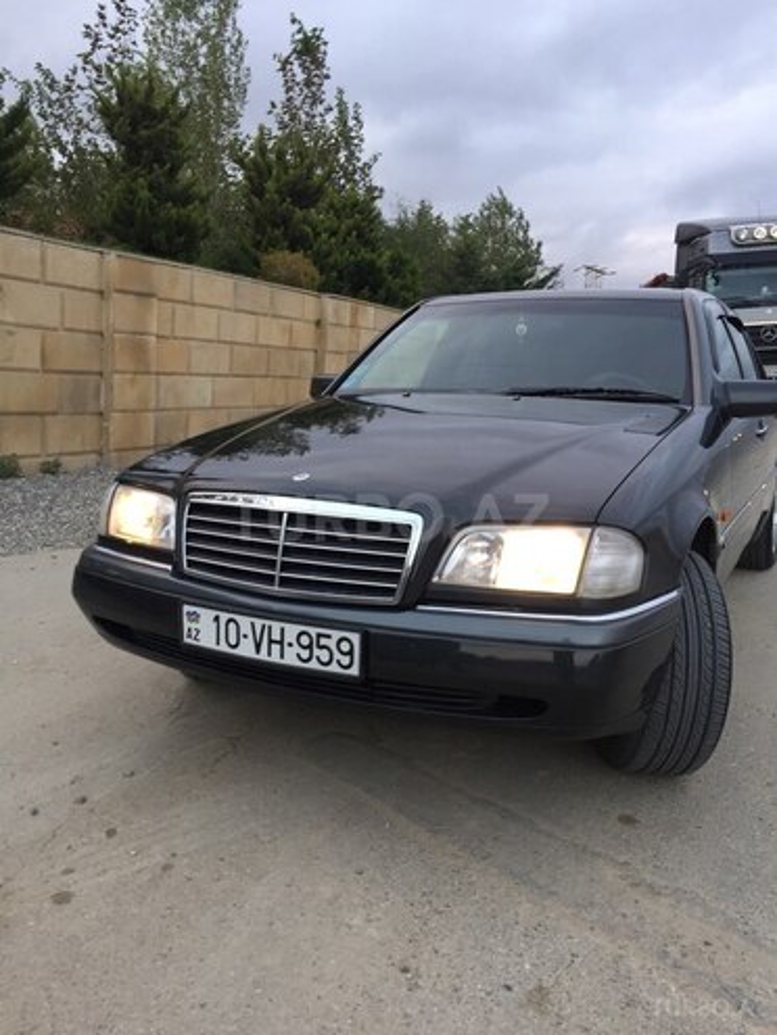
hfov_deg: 48.2
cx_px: 388
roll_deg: -2.2
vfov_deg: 61.7
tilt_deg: -8.0
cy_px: 518
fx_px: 868
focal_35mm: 29
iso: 40
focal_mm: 4.15
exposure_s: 1/50
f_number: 2.2
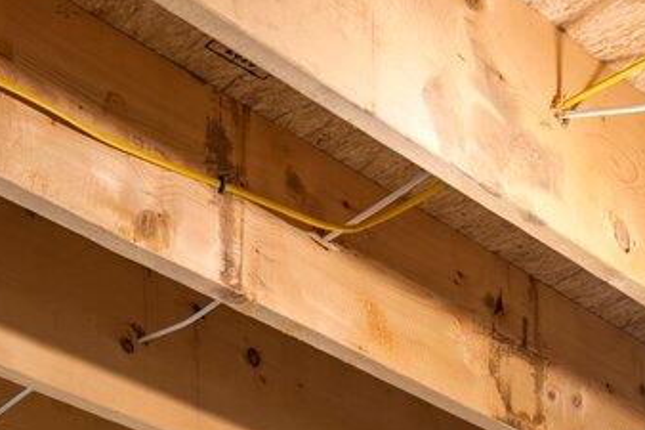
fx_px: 1737
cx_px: 82
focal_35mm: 97
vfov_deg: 10.3
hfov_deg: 20.7
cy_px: 1283
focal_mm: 16
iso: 80
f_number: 9
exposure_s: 2
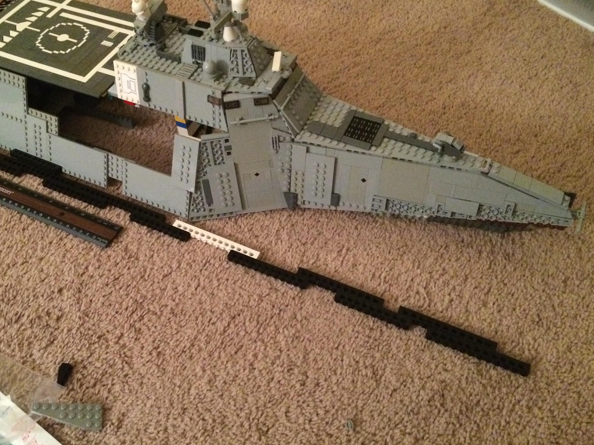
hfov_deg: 52.3
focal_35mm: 35
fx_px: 601
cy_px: 192
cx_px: 241
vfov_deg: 40.6
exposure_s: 1/15
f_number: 2.2
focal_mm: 4.15
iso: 640
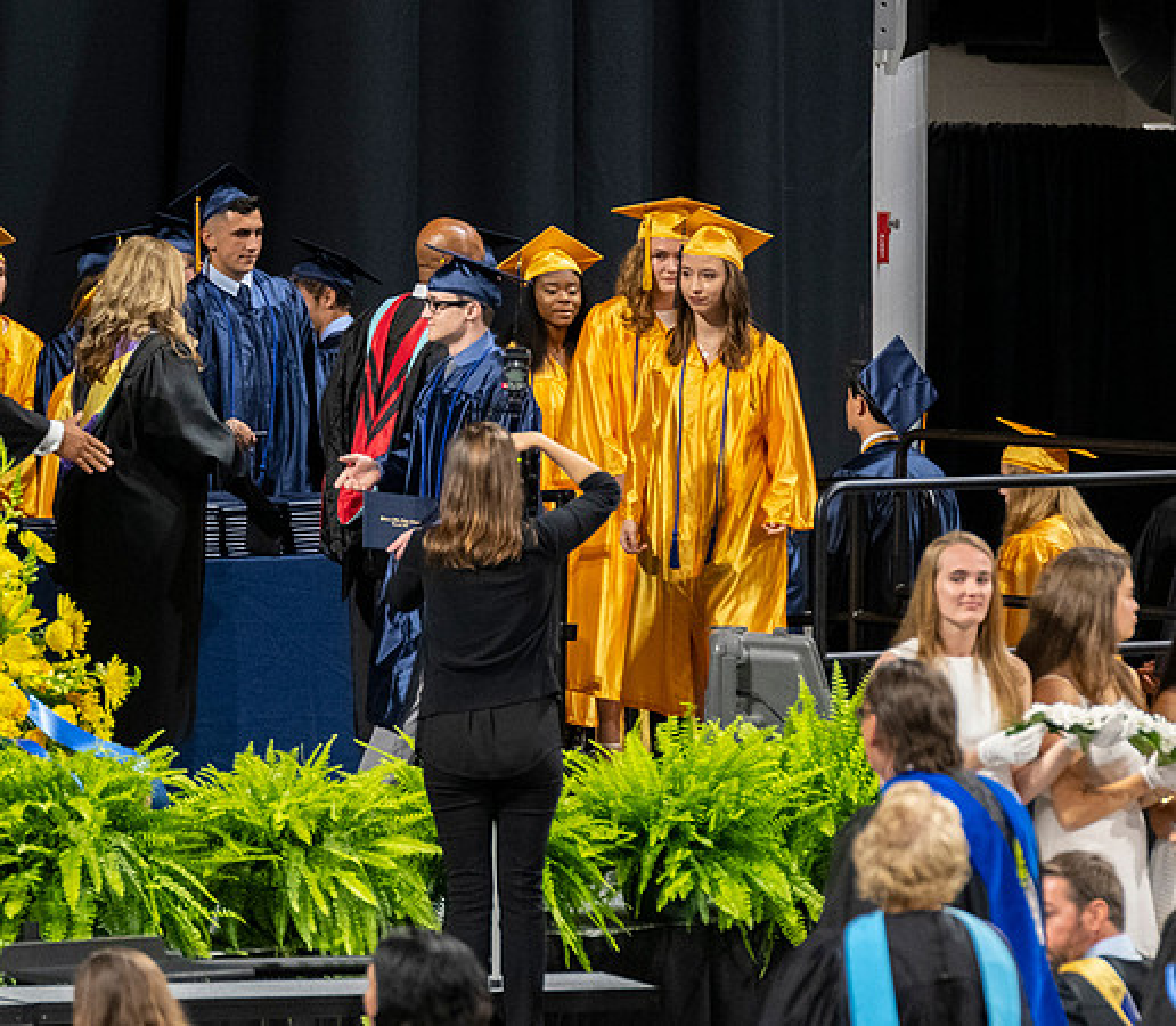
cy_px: 449
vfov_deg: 4.1
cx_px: 390
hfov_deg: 4.7
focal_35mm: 400
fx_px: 14429
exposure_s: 1/200
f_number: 4
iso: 2000
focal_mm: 190
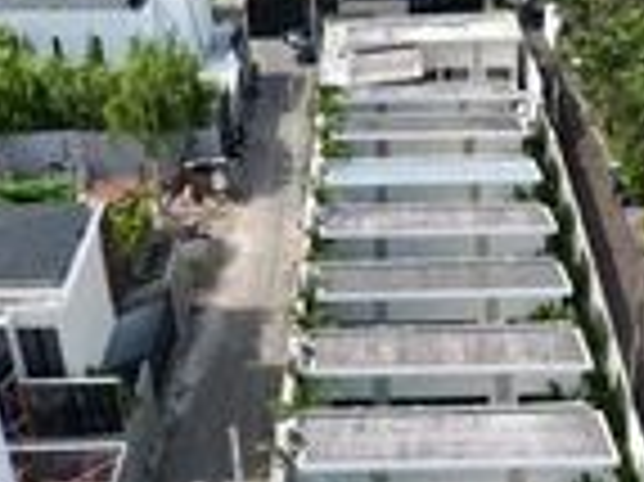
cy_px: 532
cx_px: 428
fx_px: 1245
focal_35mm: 67
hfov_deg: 28.8
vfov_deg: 20.8
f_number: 1.7
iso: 100
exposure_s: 1/160
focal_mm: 6.72
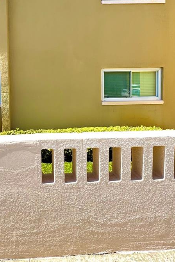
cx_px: 36
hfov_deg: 47.0
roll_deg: +1.6
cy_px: 96
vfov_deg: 68.2
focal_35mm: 26
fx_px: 190
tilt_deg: -1.8
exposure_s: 1/1506
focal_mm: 2.22
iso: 50
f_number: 2.2
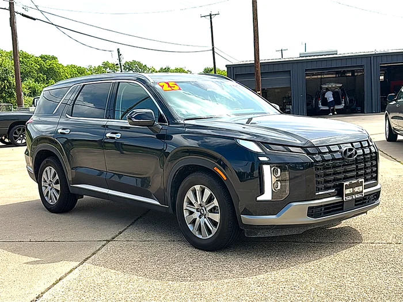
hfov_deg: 49.0
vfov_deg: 37.7
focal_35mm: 38
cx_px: 202
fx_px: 442
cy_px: 151
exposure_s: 1/4219
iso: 80
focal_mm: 6.86
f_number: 1.78
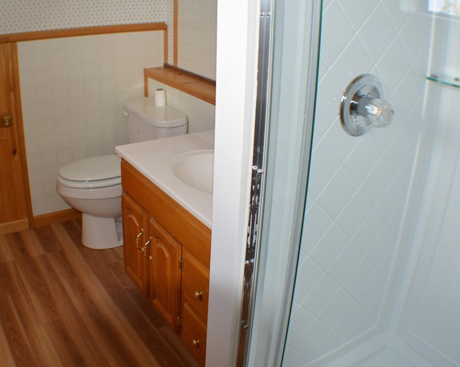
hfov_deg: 35.2
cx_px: 173
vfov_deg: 28.5
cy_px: 151
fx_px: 721
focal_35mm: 53
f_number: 4
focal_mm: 24
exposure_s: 1/100
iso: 400
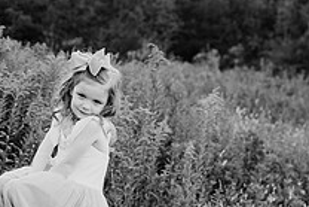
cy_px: 111
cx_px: 80
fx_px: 575
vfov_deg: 20.3
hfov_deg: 29.6
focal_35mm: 67
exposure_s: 1/640
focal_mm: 24
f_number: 2.5
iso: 250
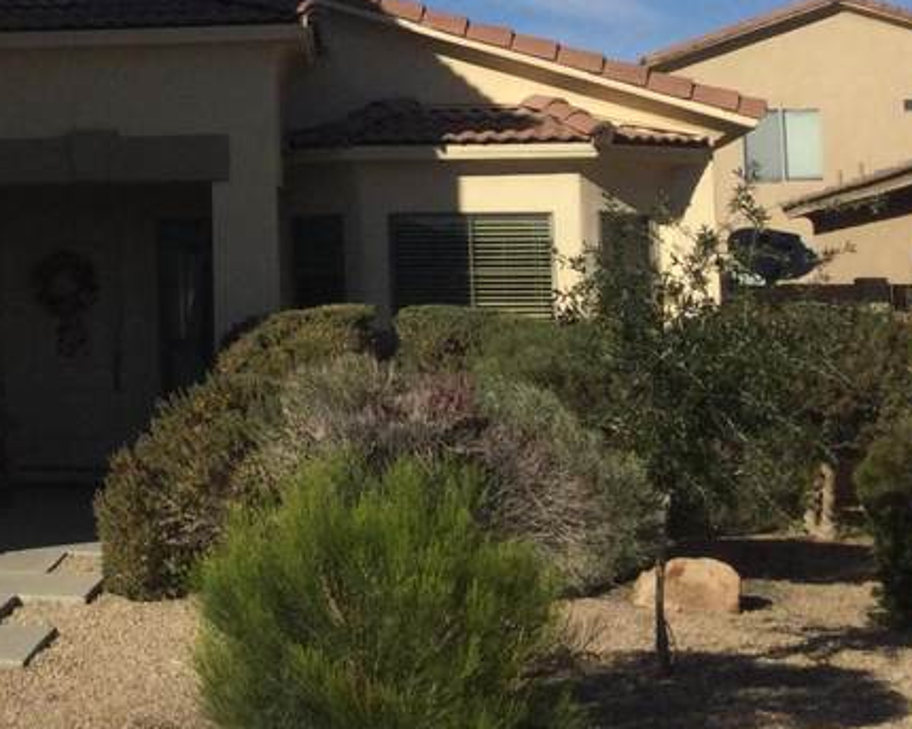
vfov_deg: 16.7
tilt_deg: +6.6
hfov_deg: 20.0
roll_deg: -0.3
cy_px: 0
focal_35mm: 90
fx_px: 2429
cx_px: -178
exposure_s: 1/3268
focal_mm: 3.3
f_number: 2.4
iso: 25
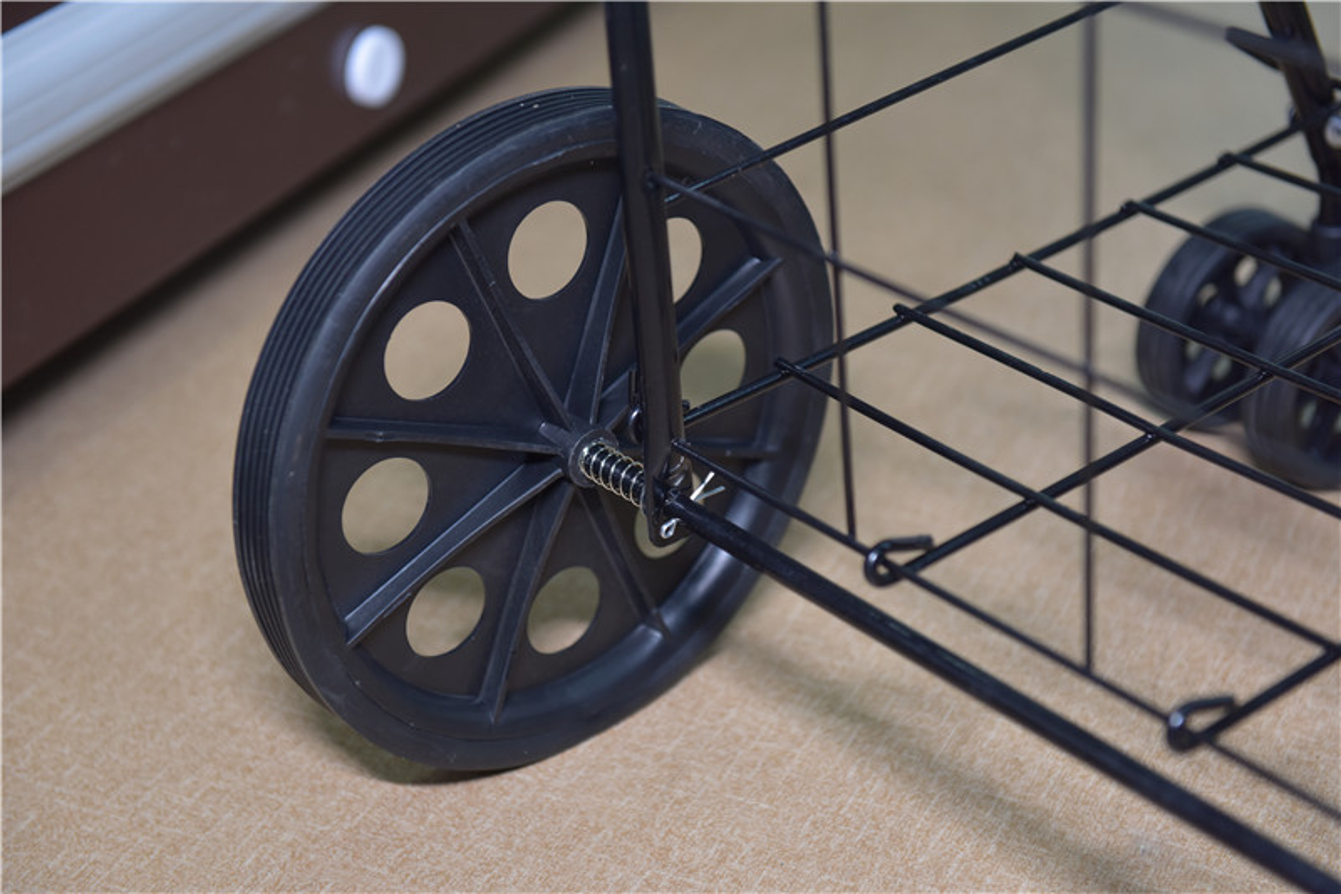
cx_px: 670
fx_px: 2607
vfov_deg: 19.4
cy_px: 447
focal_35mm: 70
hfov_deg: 28.8
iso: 800
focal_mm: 70
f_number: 4
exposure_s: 1/80
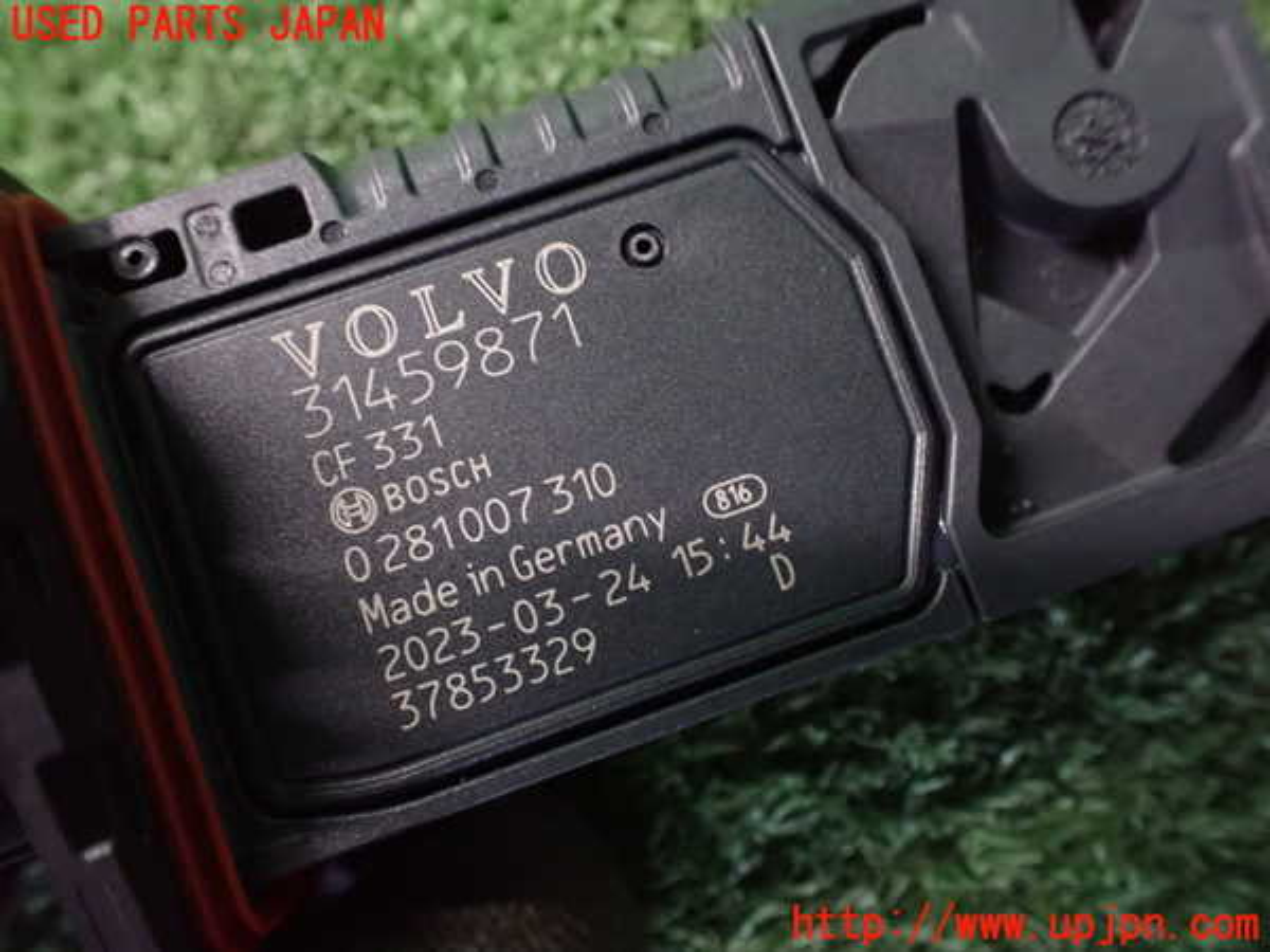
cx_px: 635
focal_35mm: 30
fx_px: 1101
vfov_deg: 46.8
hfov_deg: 60.0
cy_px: 476
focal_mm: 5.4
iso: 1250
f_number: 2.3
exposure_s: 1/30
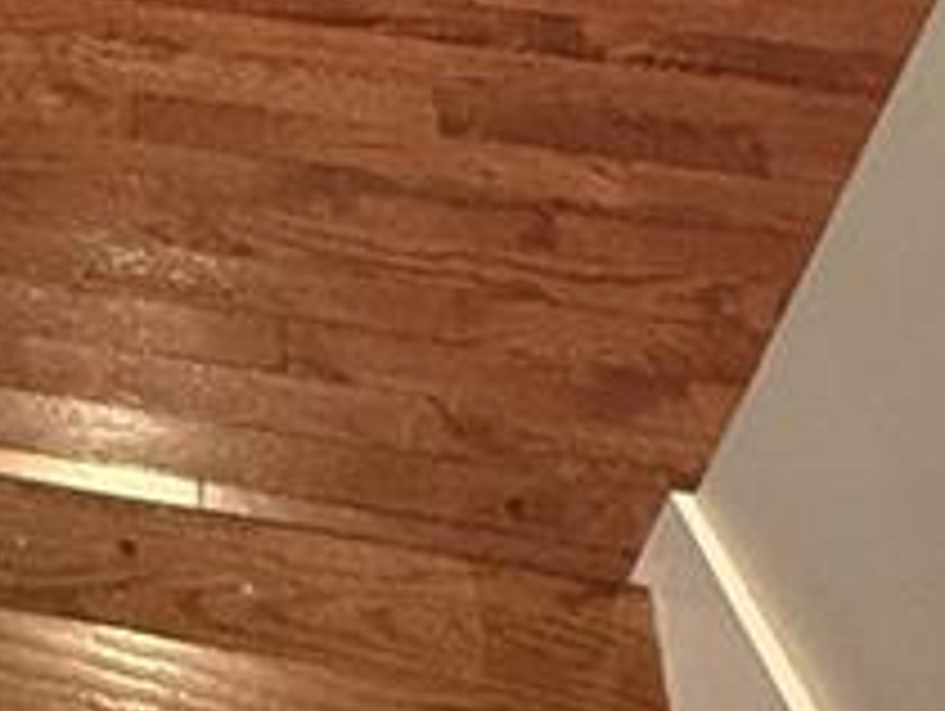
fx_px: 2186
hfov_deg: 22.0
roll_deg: -0.5
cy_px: -828
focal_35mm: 80
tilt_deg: -32.4
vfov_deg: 14.4
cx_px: -279
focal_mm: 2.22
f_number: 2.2
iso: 500
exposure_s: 1/60
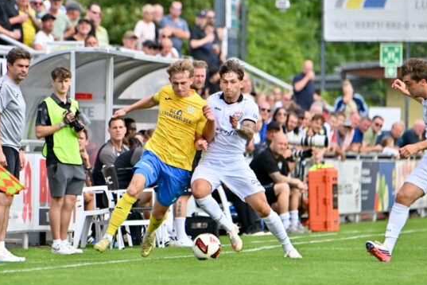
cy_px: 155
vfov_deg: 2.7
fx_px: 5942
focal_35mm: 501
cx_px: 130
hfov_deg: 4.1
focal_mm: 350
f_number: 5.6
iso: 450
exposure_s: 1/1600
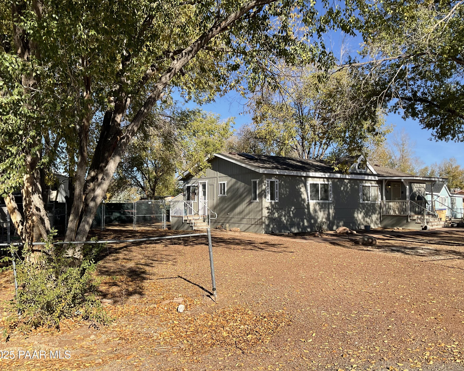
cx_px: 236
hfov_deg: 57.2
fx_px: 426
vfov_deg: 47.1
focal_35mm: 31
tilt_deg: +2.4
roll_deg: -0.2
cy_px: 182
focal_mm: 3
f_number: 1.8
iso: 16
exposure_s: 1/1250
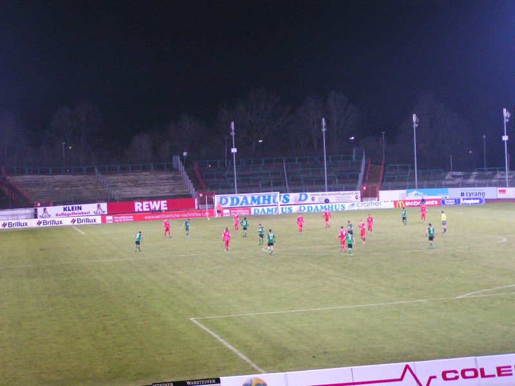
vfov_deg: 18.0
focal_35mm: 82
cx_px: 258
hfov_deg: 23.8
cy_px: 193
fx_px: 1220
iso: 200
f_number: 3.2
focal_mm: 12.6
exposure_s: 1/15
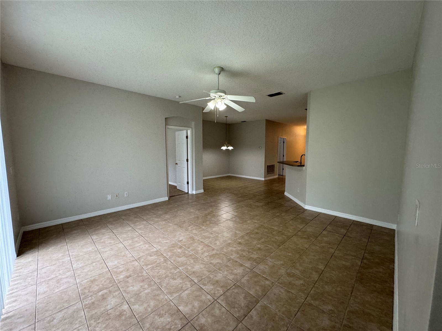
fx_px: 179
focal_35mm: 14
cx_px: 221
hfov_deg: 102.1
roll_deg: -0.1
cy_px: 166
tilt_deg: -5.7
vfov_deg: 85.7
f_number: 2.2
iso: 250
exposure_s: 1/120
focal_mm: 2.22
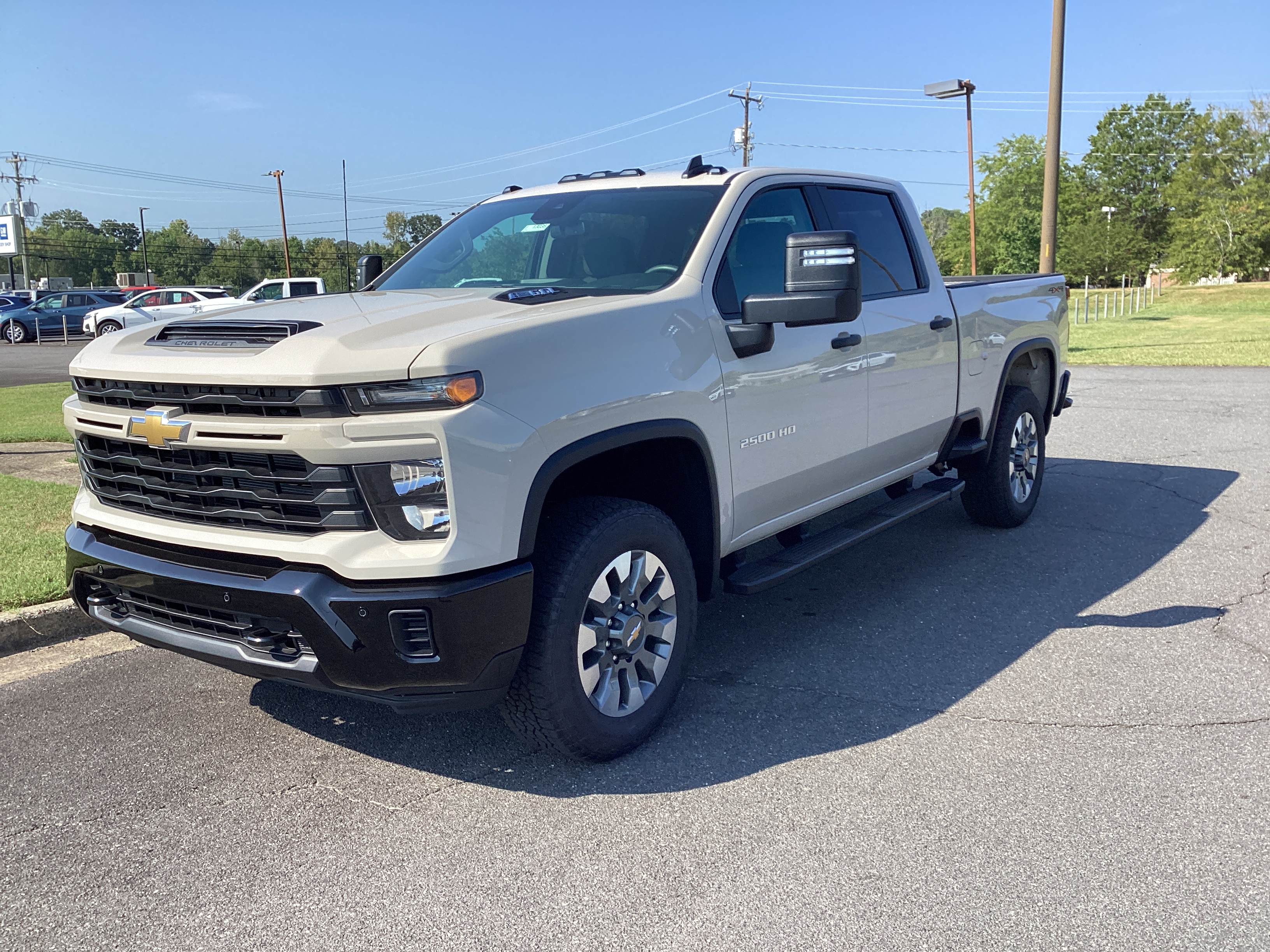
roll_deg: +0.8
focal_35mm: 31
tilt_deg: -8.2
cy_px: 476
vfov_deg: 45.4
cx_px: 635
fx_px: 1137
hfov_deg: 58.4
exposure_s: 1/849
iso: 25
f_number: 2.4
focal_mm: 3.3
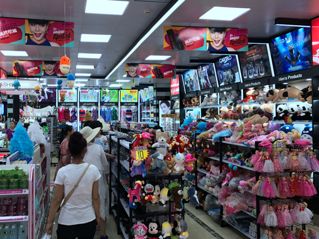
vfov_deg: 41.8
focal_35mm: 34
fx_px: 313
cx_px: 128
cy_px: 112
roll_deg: +0.1
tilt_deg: +0.4
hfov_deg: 53.6
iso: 20
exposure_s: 1/50
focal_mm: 3.99
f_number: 1.8
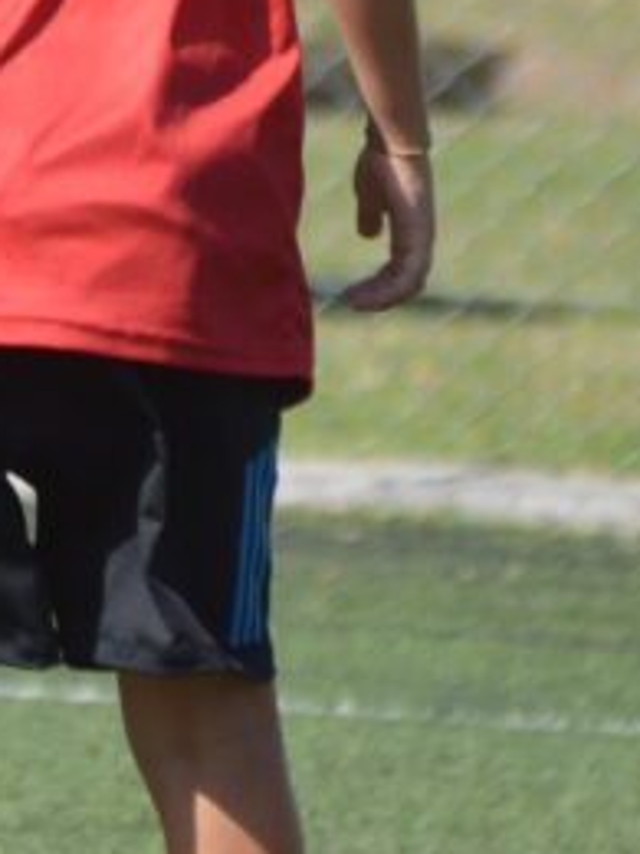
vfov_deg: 1.6
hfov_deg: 1.2
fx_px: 30740
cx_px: -335
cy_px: 90
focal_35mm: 1247
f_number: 5
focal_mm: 220
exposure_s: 1/1600
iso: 400
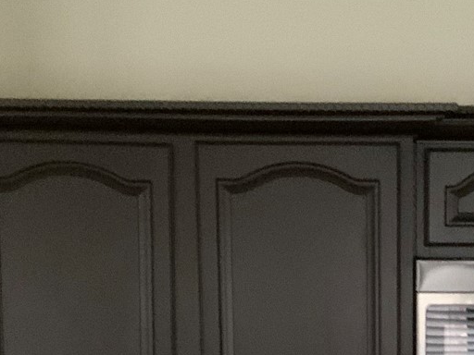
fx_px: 1588
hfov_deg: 16.8
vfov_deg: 12.0
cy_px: 572
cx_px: 398
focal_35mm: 116
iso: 320
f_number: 1.8
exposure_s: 1/30
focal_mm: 3
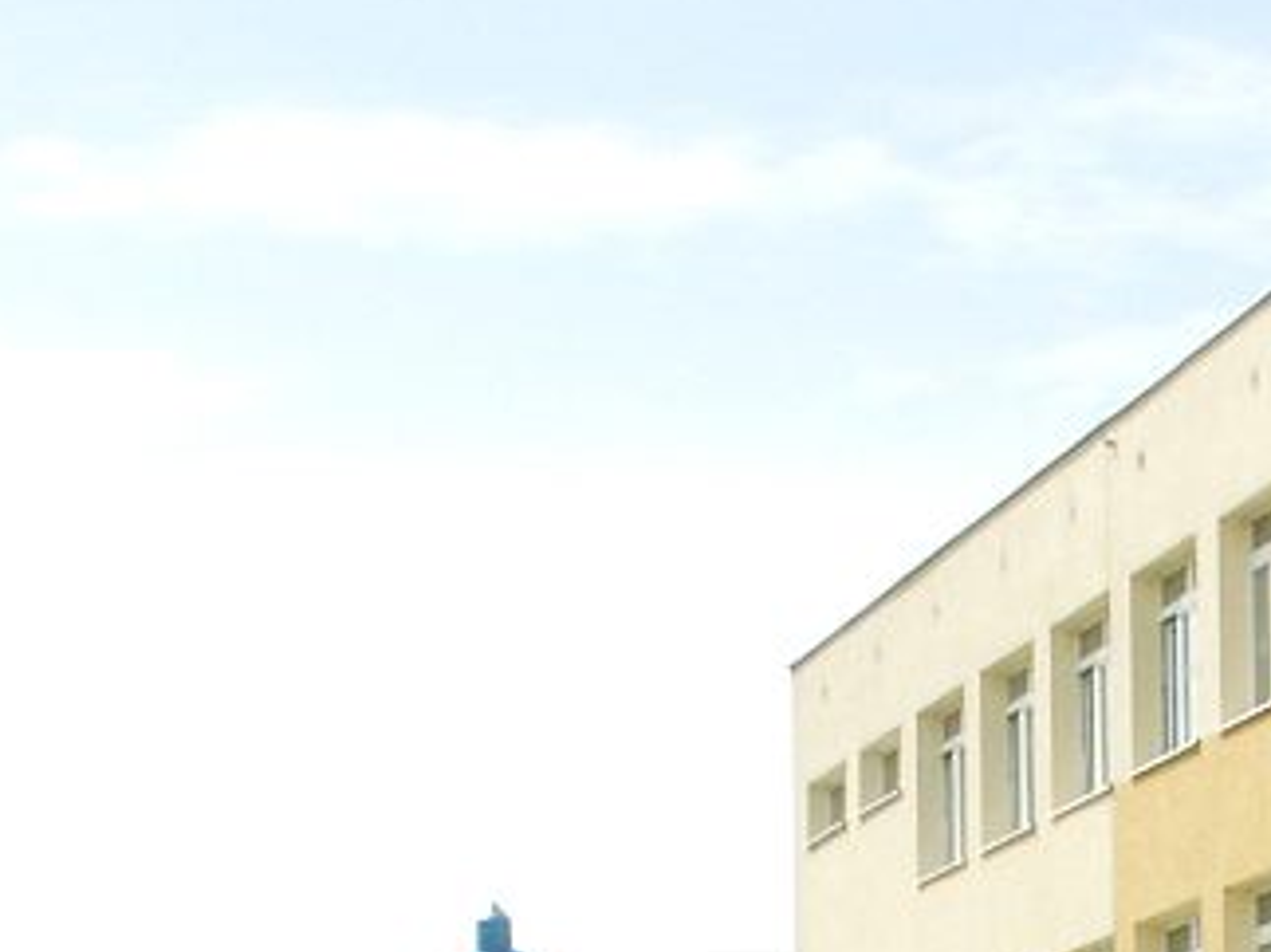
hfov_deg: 16.3
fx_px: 4368
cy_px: 1680
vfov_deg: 11.6
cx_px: 1180
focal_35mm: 119
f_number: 7.1
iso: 64
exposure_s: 1/250
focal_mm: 8.35
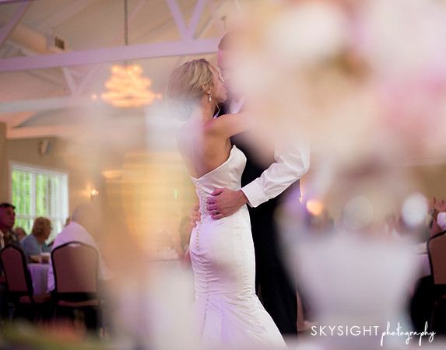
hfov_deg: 31.5
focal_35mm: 60
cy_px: 169
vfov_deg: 25.0
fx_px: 789
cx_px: 255
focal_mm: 50
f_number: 1.4
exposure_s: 1/200
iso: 800
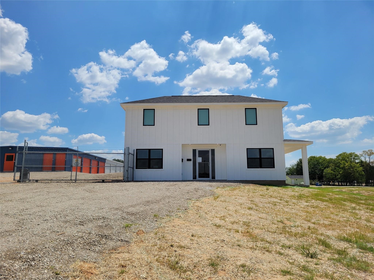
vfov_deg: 53.1
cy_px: 140
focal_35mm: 26
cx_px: 187
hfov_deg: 67.3
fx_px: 281
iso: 40
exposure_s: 1/5445
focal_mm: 5.4
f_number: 1.8
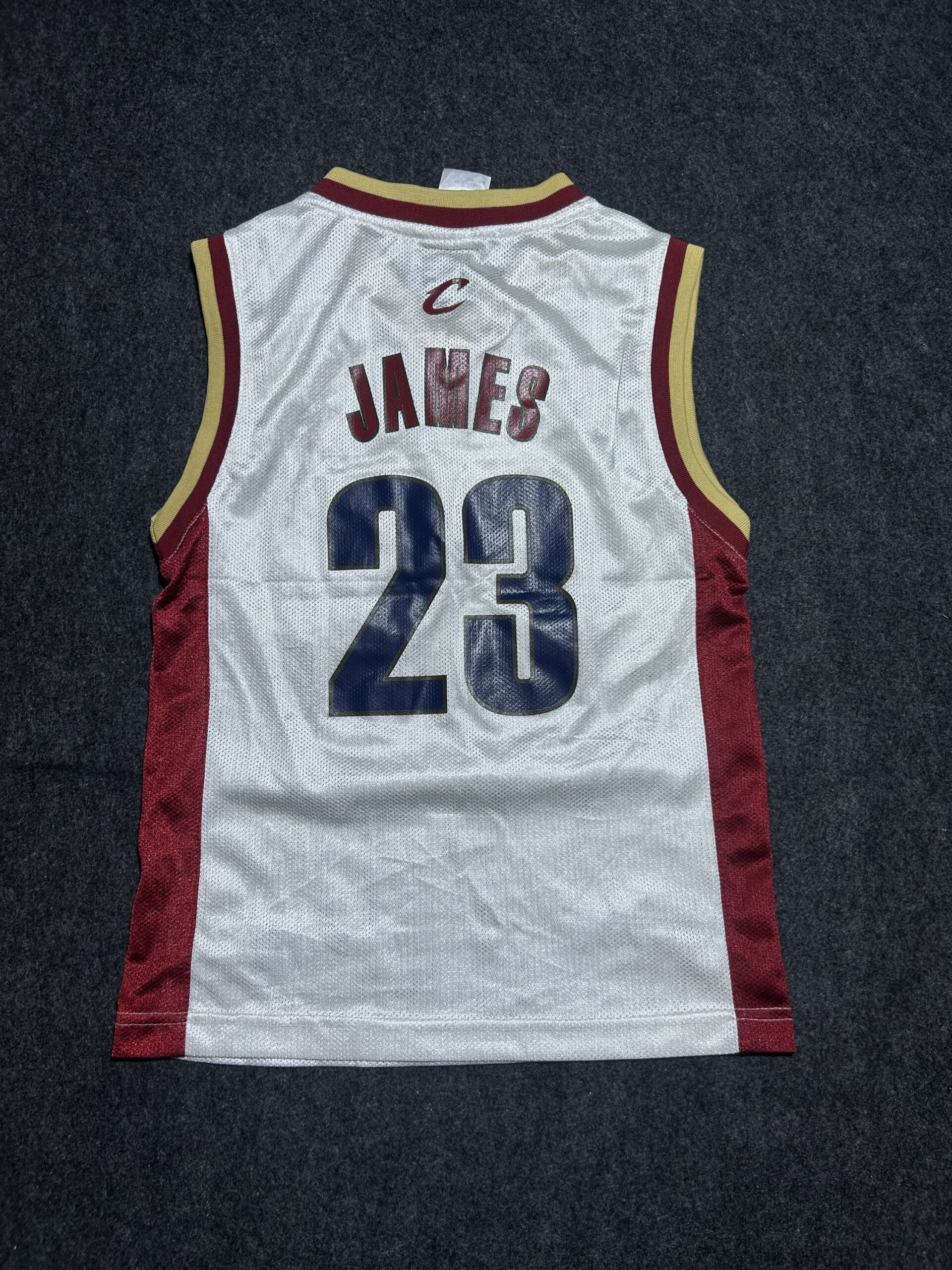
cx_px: 476
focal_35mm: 26
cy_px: 635
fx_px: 953
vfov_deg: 67.3
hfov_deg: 53.1
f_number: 1.5
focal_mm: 5.7
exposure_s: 1/184
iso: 40
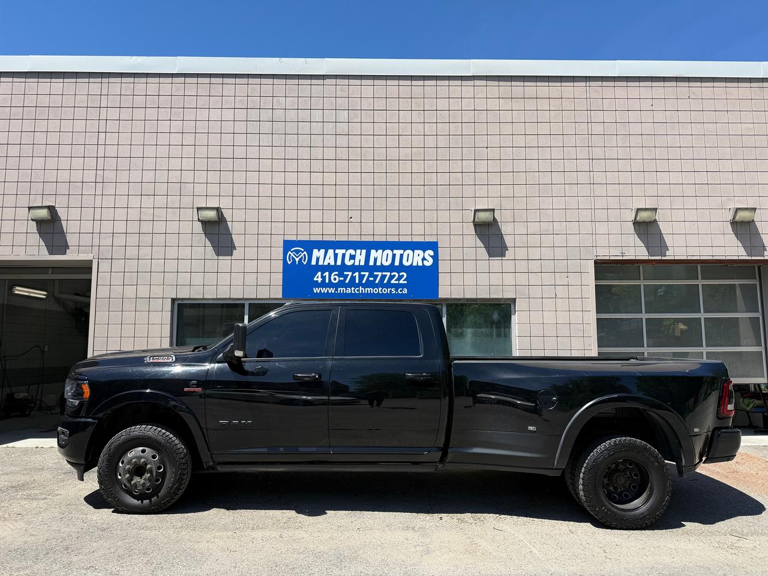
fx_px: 532
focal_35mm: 24
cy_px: 288
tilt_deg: +5.5
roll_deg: -0.5
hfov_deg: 71.6
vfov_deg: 56.8
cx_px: 384
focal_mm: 6.76
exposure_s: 1/3759
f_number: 1.78
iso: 80
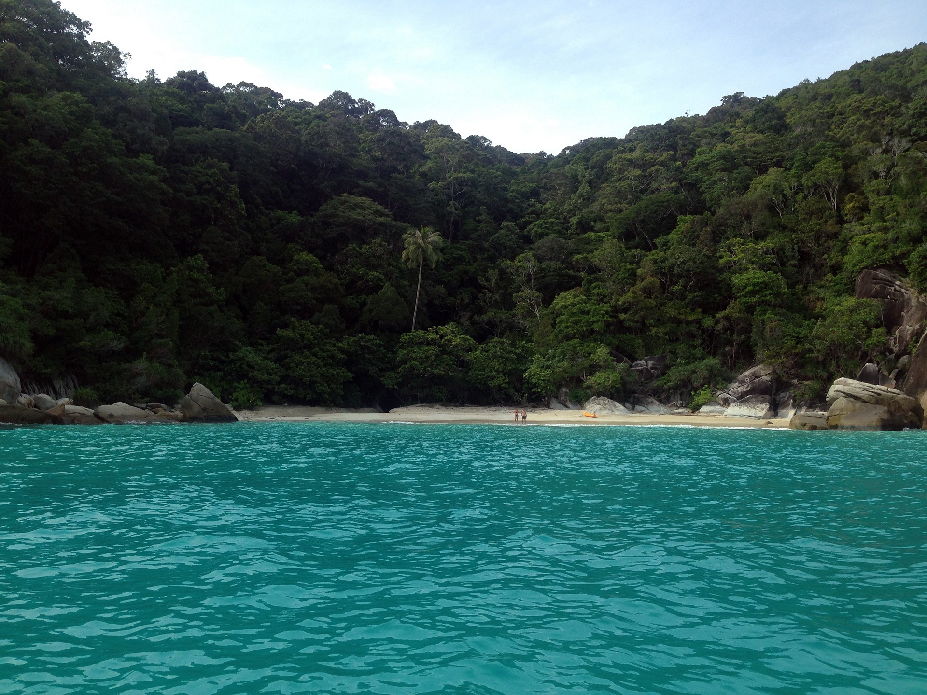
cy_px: 348
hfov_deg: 55.4
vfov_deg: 42.9
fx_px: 884
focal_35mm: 33
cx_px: 464
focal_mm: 4.12
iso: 50
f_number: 2.4
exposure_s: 1/874
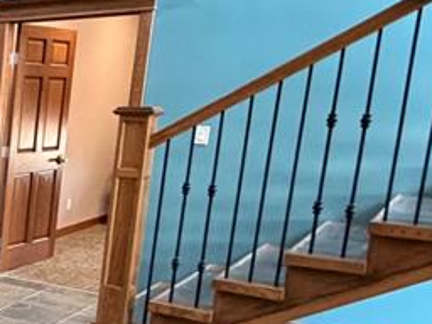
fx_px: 699
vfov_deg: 25.8
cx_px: -282
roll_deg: +0.5
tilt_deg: -11.3
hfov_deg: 23.6
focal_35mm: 56
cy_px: 240
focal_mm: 2.22
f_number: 2.2
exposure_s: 1/60
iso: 500
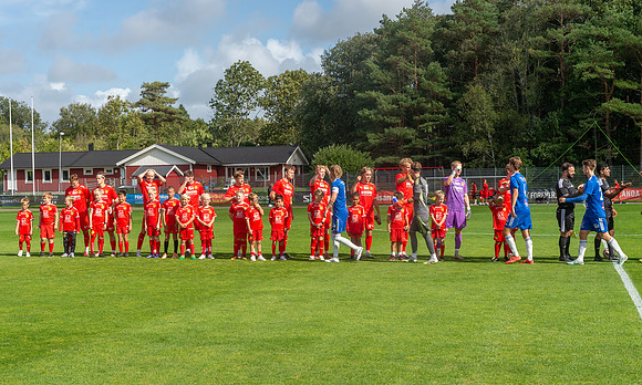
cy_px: 221
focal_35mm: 53
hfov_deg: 38.6
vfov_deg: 23.7
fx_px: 915
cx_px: 311
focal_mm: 48
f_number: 7.1
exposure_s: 1/800
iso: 220
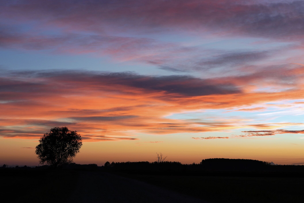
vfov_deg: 20.0
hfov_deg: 29.7
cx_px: 147
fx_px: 574
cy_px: 95
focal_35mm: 68
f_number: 13
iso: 160
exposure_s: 1/13
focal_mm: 40
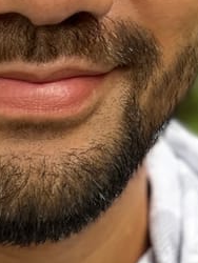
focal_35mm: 156
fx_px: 1188
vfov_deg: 12.6
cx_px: 65
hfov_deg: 9.5
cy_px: 187
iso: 50
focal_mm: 5.7
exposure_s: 1/325
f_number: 1.5
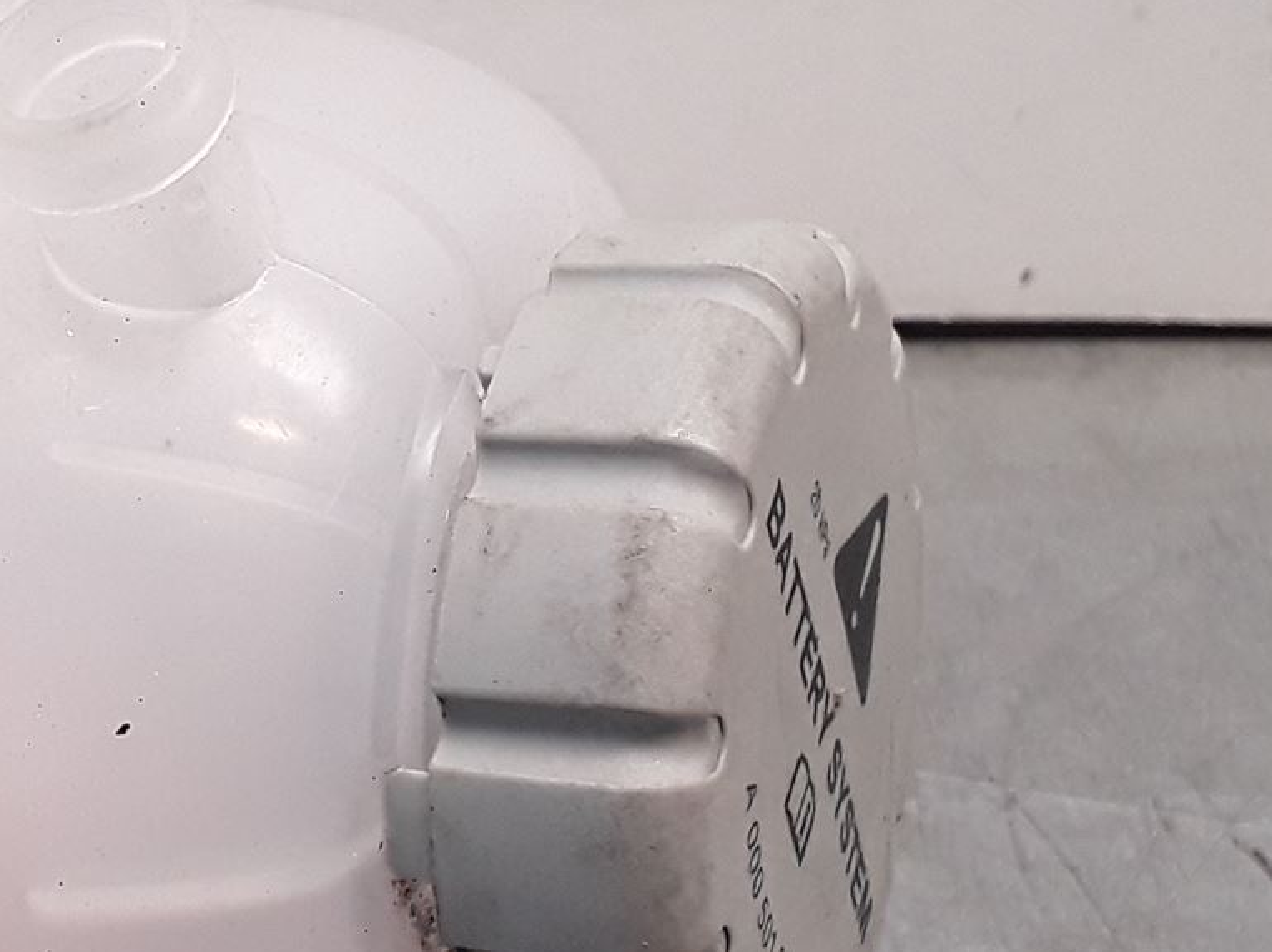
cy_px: 630
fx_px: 2755
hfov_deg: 25.2
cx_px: 118
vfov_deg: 19.6
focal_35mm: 75
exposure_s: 1/132
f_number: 1.9
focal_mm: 2.91
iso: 100
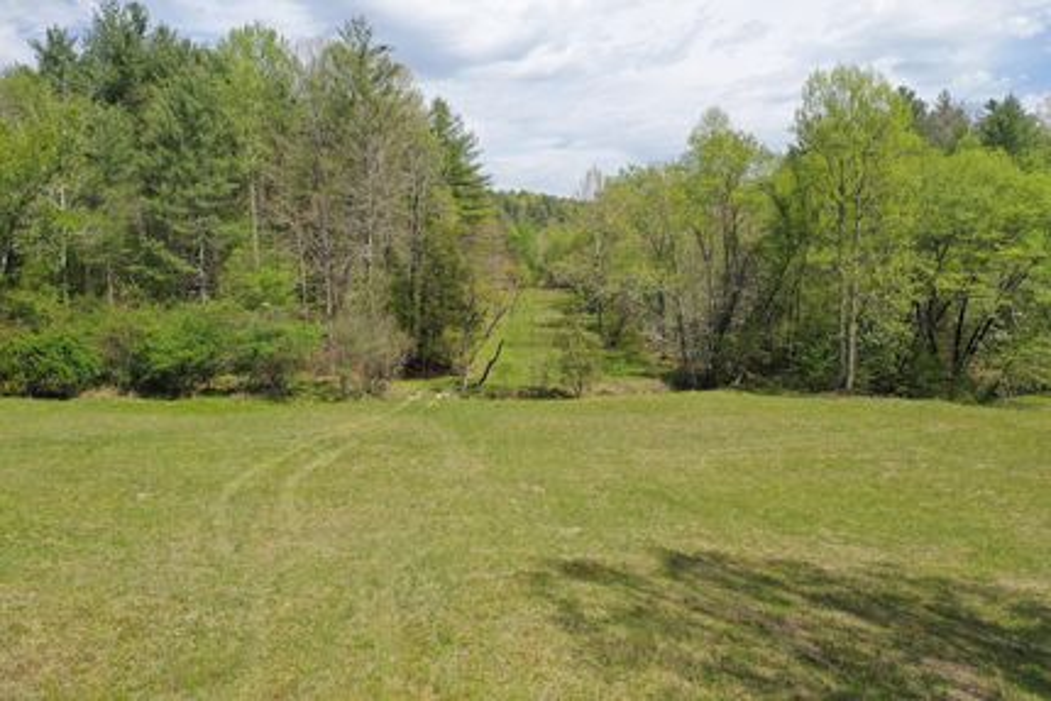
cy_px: 350
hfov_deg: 65.5
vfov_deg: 46.4
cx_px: 526
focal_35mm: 28
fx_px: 818
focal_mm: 10.26
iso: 100
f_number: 5.6
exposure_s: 1/500
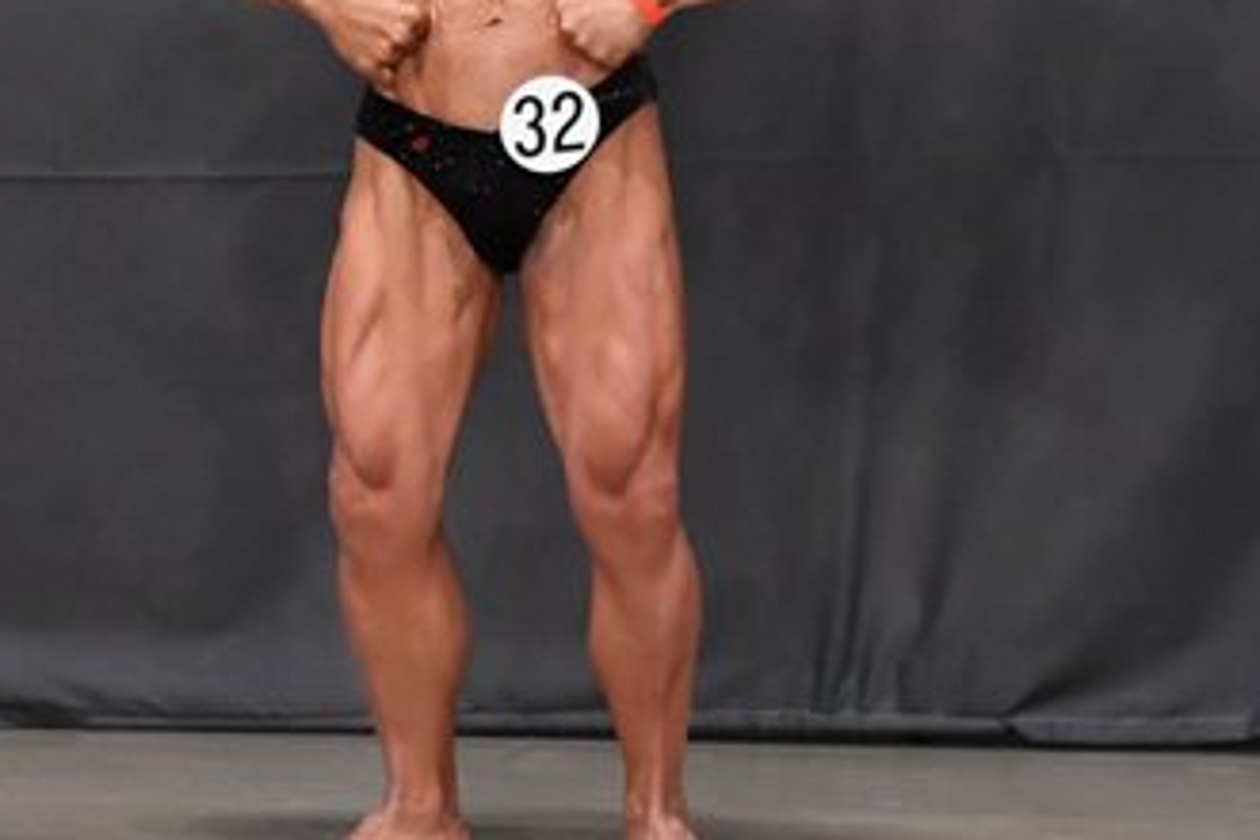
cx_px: 29
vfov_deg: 2.6
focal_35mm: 528
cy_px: 118
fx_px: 18479
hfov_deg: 3.9
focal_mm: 150
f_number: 5.6
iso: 6400
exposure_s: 1/400
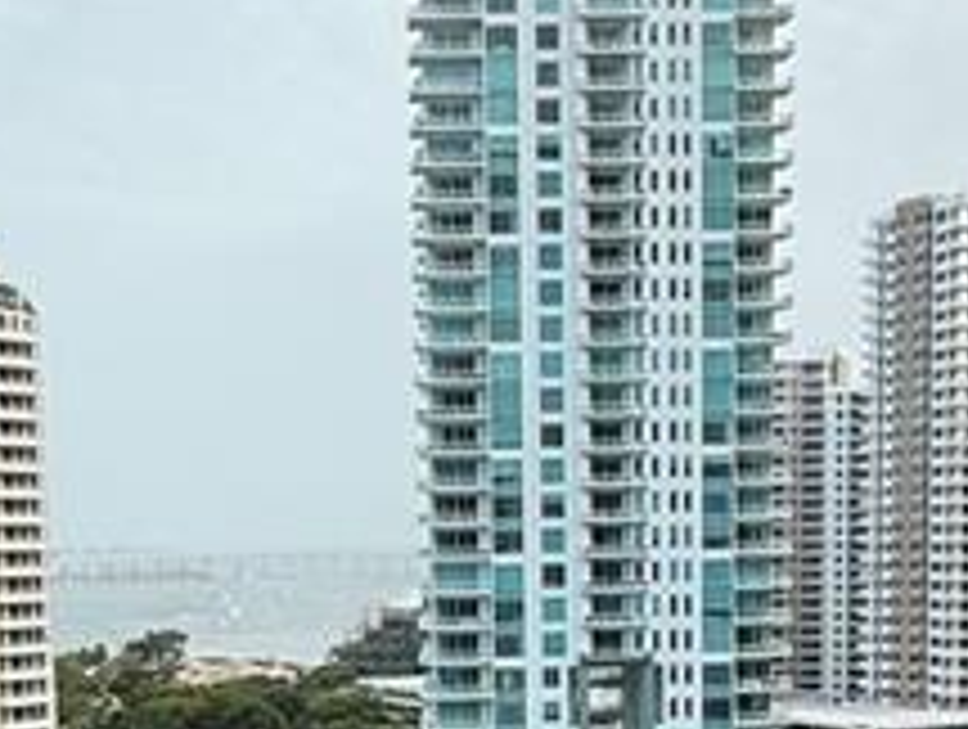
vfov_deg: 18.1
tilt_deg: -7.4
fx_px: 2185
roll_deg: +0.4
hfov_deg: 24.9
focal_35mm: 78
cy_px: 842
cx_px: 378
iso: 50
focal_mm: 2.22
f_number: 2.2
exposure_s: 1/554
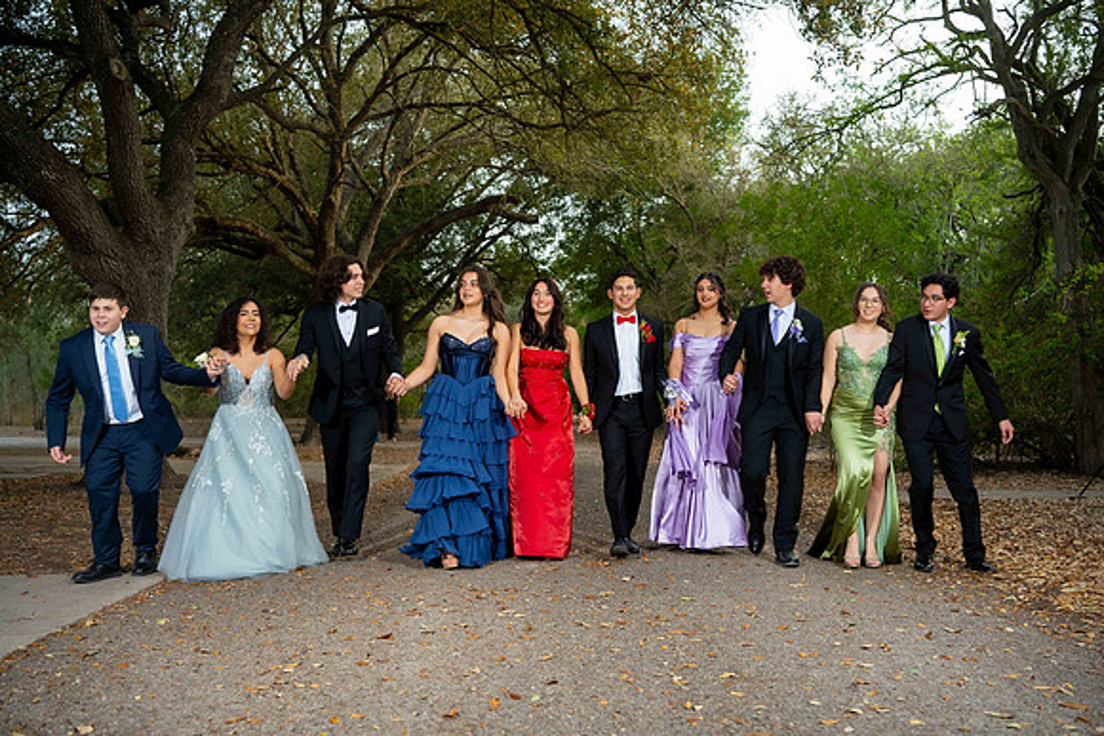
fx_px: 1074
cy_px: 368
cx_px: 552
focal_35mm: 35
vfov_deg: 37.9
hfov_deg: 54.4
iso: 250
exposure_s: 1/200
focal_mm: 35
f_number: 3.2
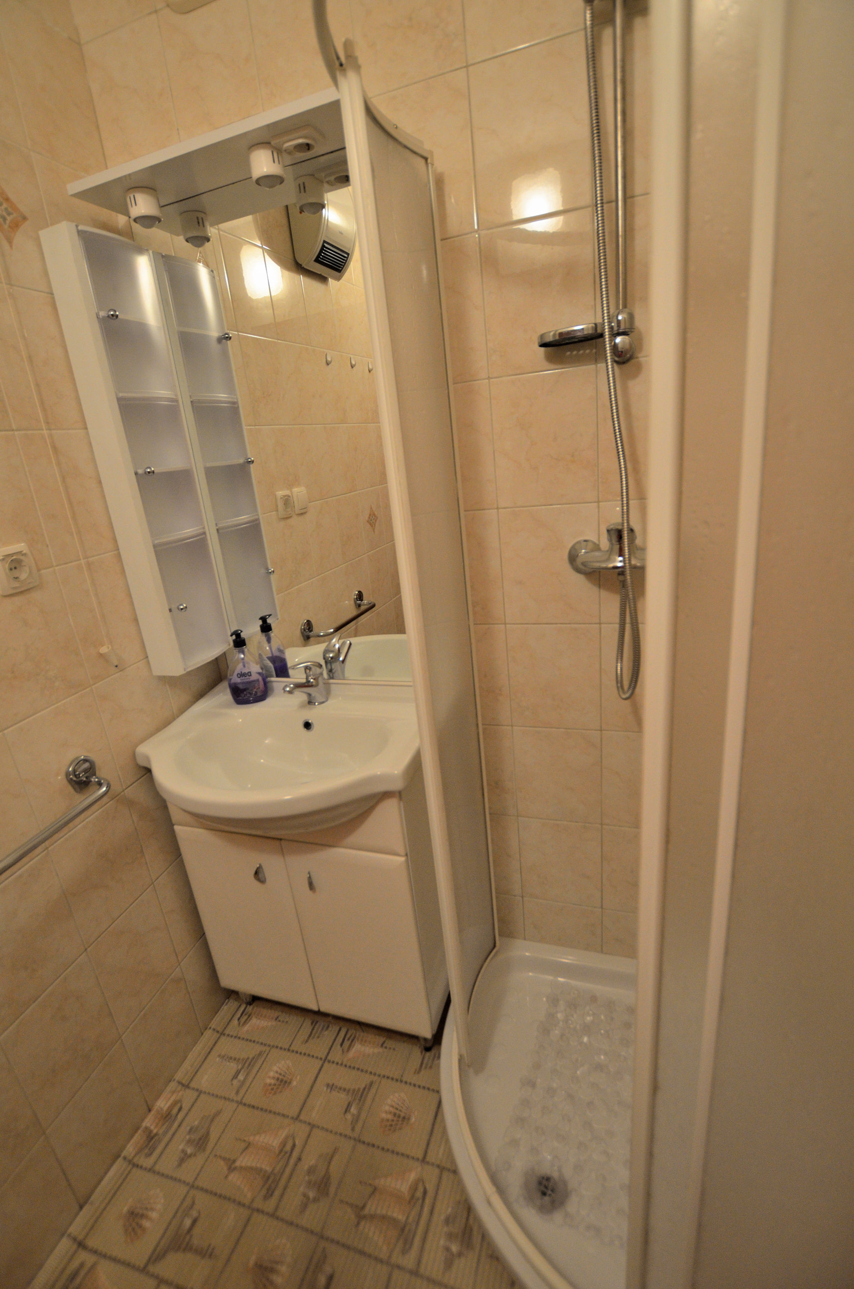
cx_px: 427
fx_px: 590
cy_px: 644
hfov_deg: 71.8
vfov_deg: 95.1
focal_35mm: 16
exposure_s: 1/40
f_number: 3.5
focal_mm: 11
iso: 800
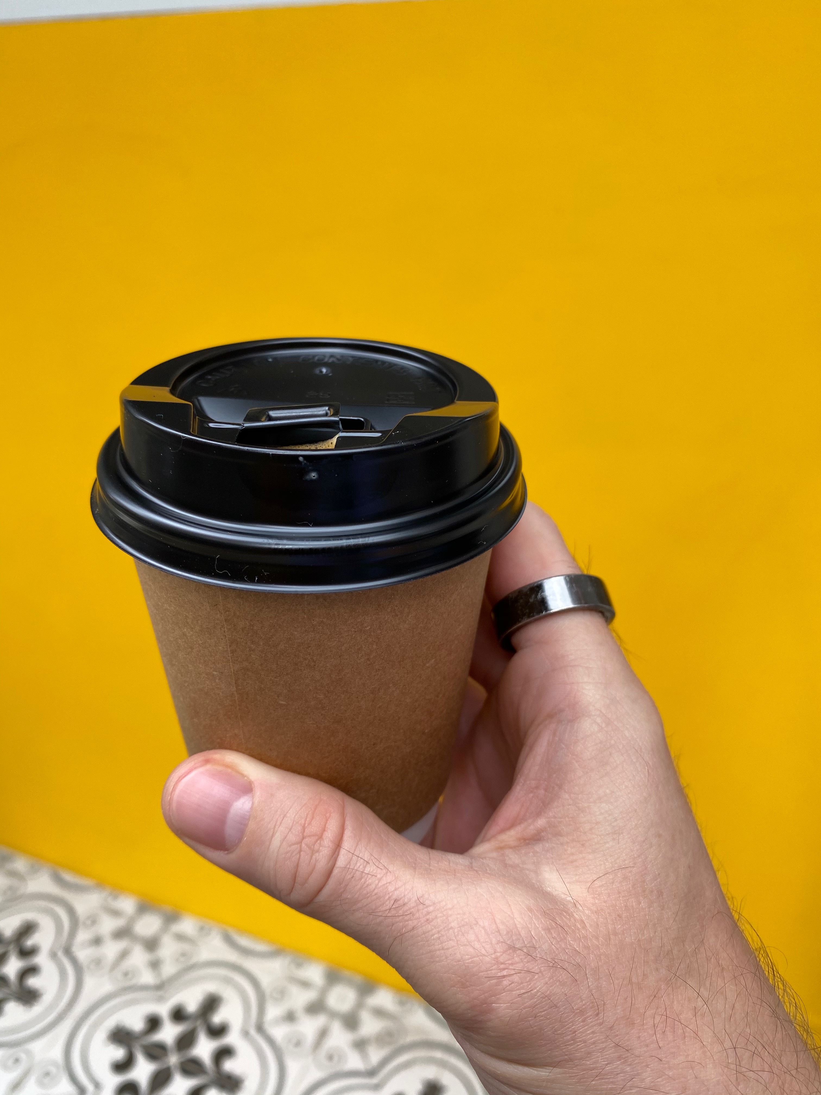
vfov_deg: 67.3
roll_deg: -0.6
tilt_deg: -23.3
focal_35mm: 26
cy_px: 548
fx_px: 822
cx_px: 410
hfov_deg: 53.1
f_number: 1.8
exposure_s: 1/270
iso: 32
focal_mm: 4.25
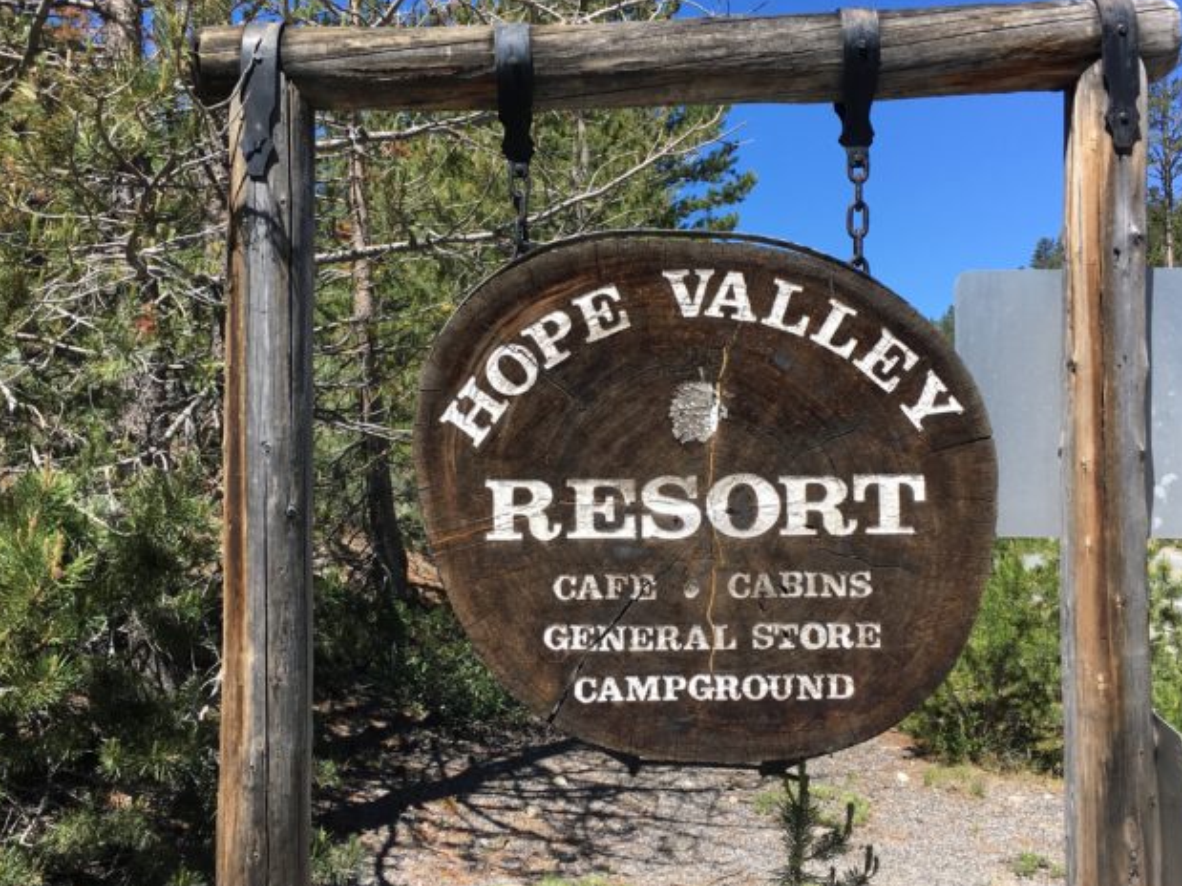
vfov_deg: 39.6
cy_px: 426
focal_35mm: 36
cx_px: 594
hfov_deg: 51.4
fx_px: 1229
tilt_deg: +3.1
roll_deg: +1.7
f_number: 2.2
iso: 25
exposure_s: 1/962
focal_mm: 4.15
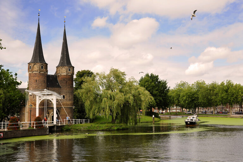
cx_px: 122
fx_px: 283
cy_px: 81
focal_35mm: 42
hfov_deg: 46.5
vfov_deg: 31.8
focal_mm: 28
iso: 200
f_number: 8
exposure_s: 1/250
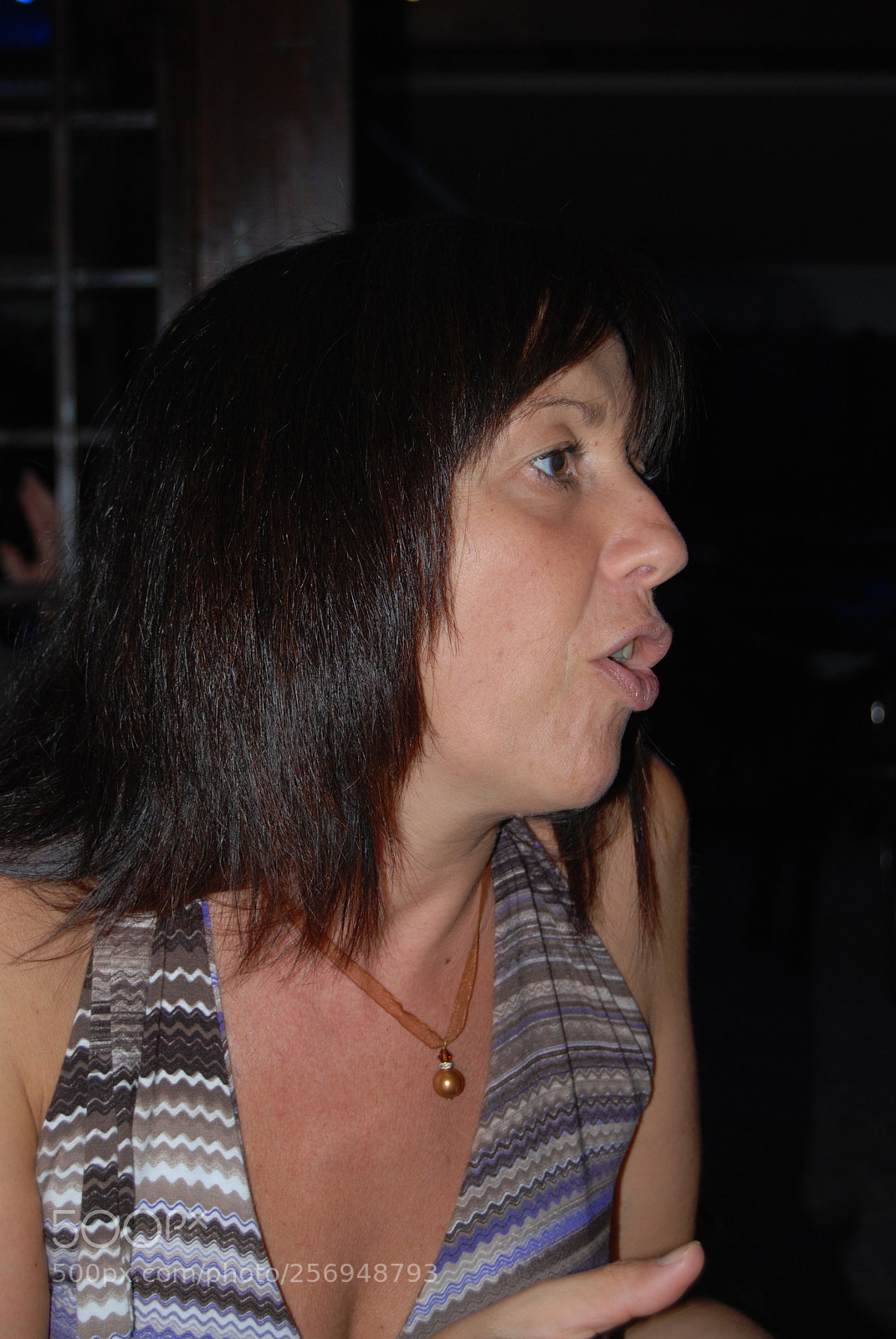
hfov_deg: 19.8
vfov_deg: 29.2
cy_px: 670
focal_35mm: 69
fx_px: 2569
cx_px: 448
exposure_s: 1/60
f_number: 5.3
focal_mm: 46
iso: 200
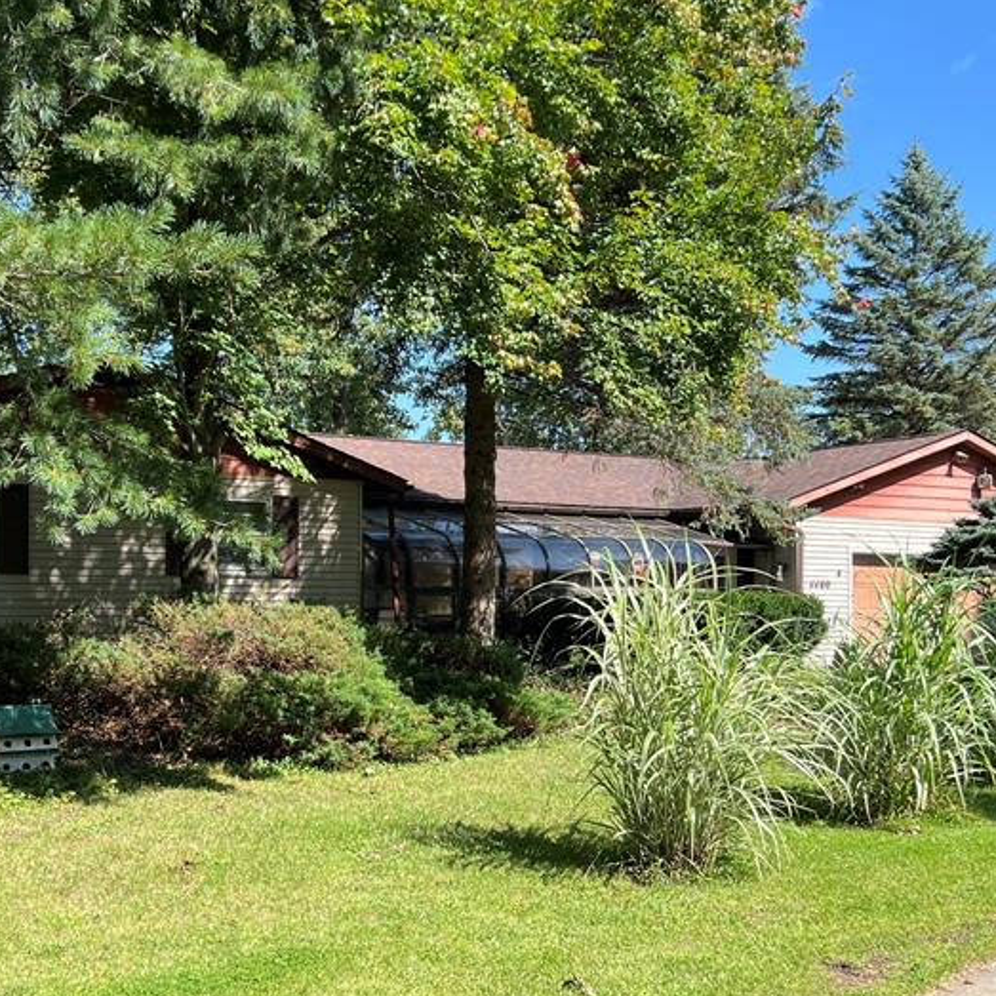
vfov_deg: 37.5
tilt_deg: +0.4
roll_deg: -1.2
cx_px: 417
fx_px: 1465
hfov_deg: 37.5
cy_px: 577
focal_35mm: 45
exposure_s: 1/1531
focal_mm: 5.7
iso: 50
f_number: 1.5
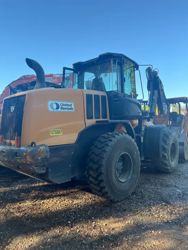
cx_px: 94
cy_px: 125
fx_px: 188
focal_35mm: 26
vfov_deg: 67.3
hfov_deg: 53.1
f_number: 1.6
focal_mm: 5.1
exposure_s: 1/361
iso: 50
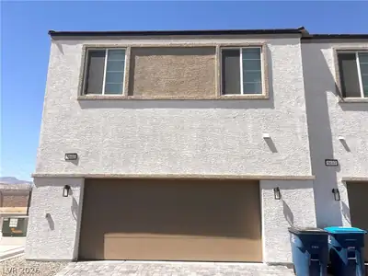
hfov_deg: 67.3
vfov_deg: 53.1
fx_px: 276
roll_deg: -1.4
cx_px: 184
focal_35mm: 26
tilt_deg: +13.6
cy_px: 138
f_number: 1.5
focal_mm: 5.7
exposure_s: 1/4831
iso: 50
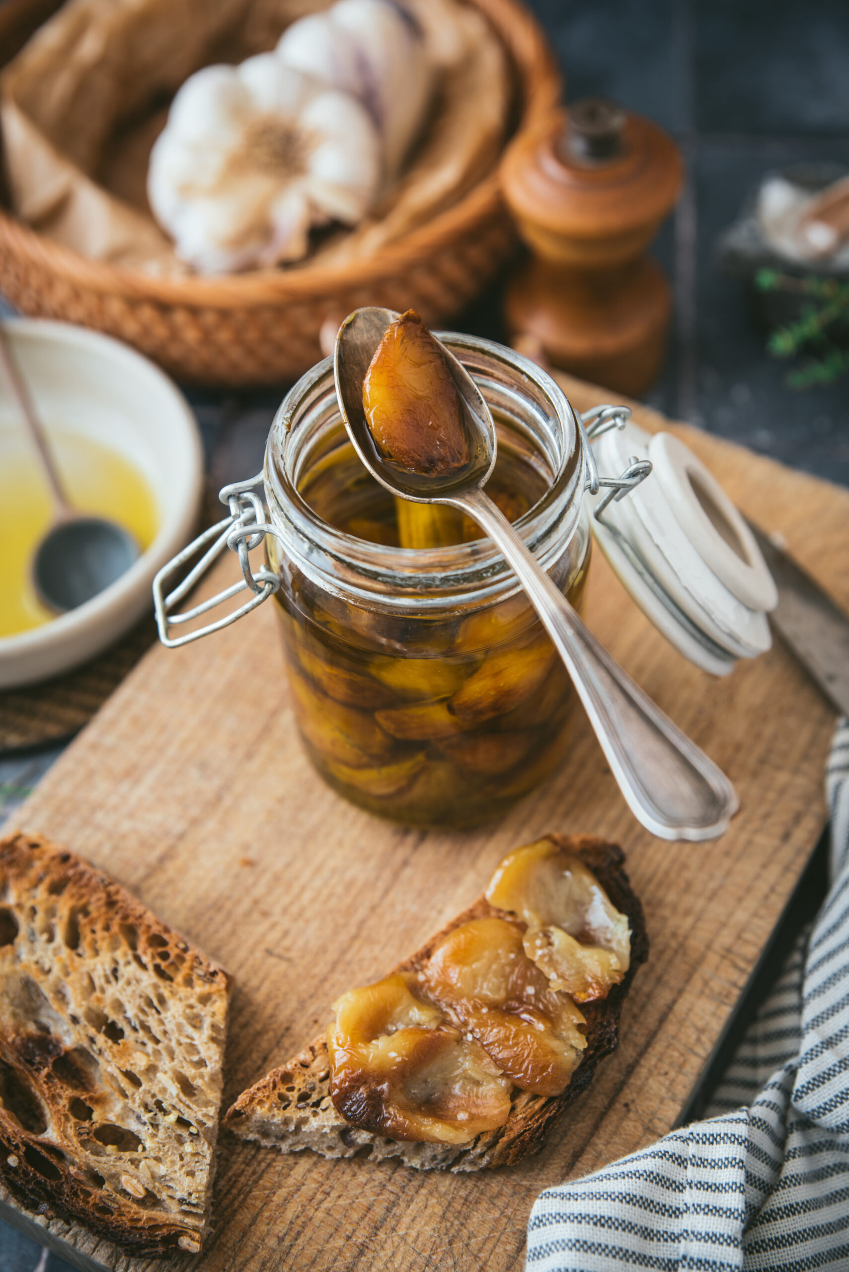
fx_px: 1838
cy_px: 636
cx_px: 424
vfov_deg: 38.2
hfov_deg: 26.0
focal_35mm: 52
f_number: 4
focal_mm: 52
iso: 100
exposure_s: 1/20
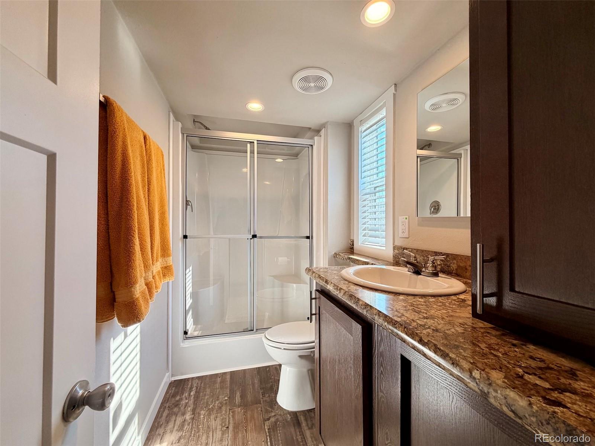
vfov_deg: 85.7
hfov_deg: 102.1
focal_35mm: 14
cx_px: 298
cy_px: 223
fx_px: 241
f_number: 2.2
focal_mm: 2.22
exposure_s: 1/120
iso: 100
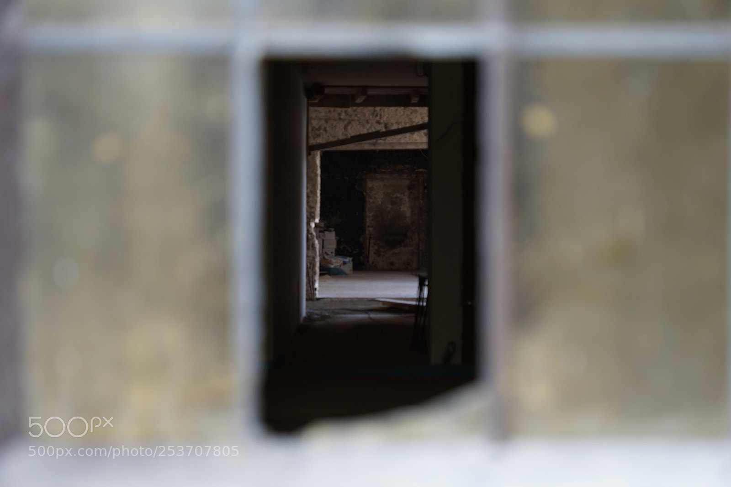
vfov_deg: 22.6
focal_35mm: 60
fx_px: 1218
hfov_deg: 33.4
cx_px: 366
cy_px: 244
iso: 100
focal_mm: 40
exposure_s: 1/90
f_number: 2.8
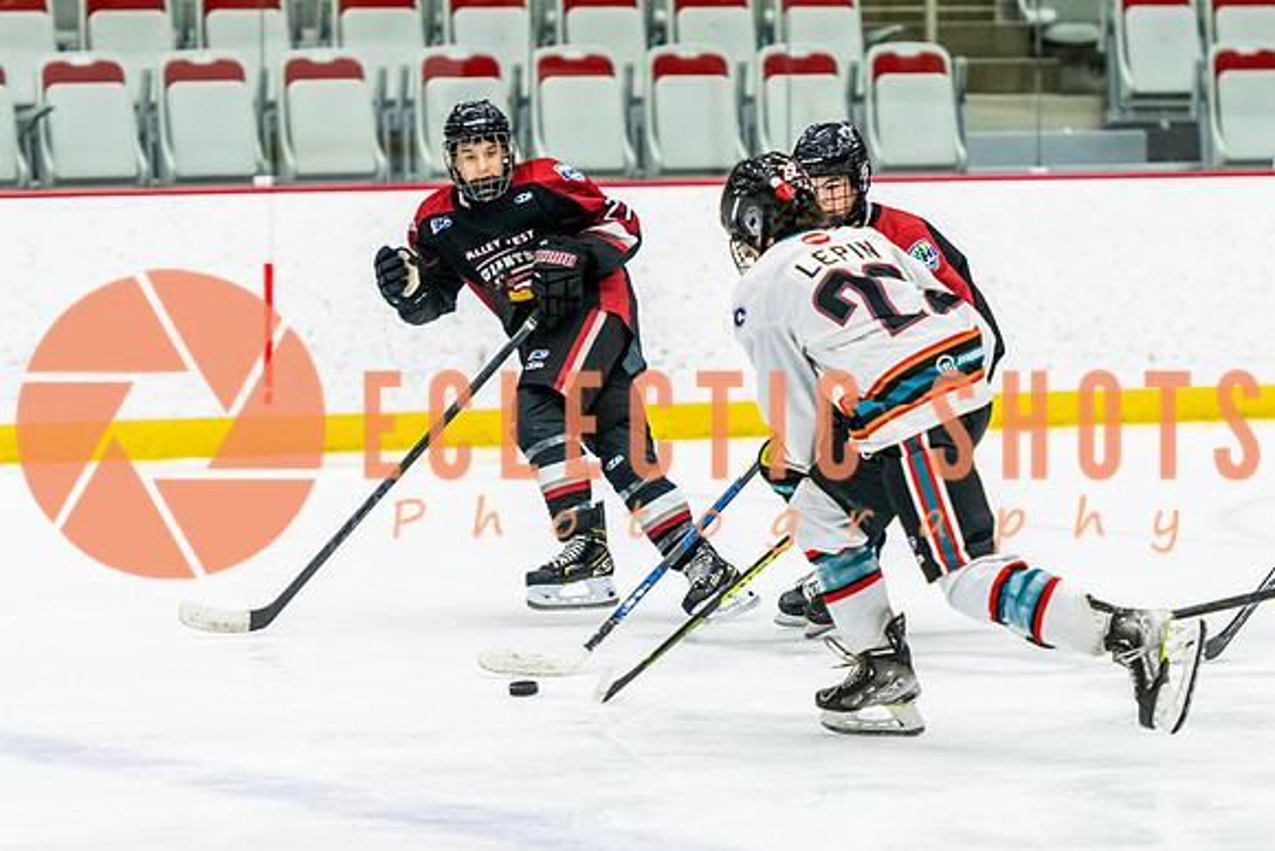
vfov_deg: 6.0
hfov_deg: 8.9
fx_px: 8148
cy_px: 418
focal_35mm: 230
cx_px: 812
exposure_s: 1/640
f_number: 2.8
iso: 2800
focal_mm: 135
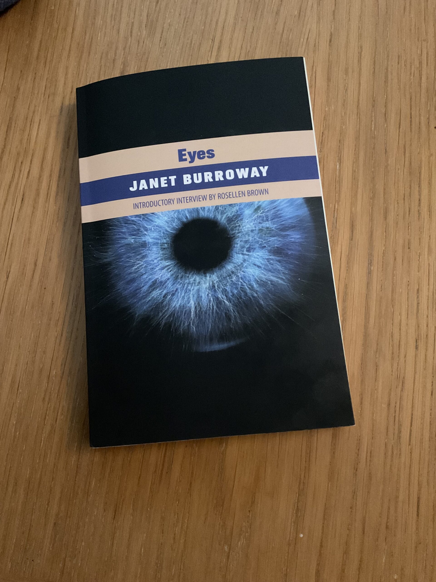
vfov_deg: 61.7
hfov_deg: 48.2
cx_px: 218
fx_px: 487
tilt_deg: -79.7
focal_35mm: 29
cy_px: 291
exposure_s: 1/20
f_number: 1.8
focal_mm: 3
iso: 500
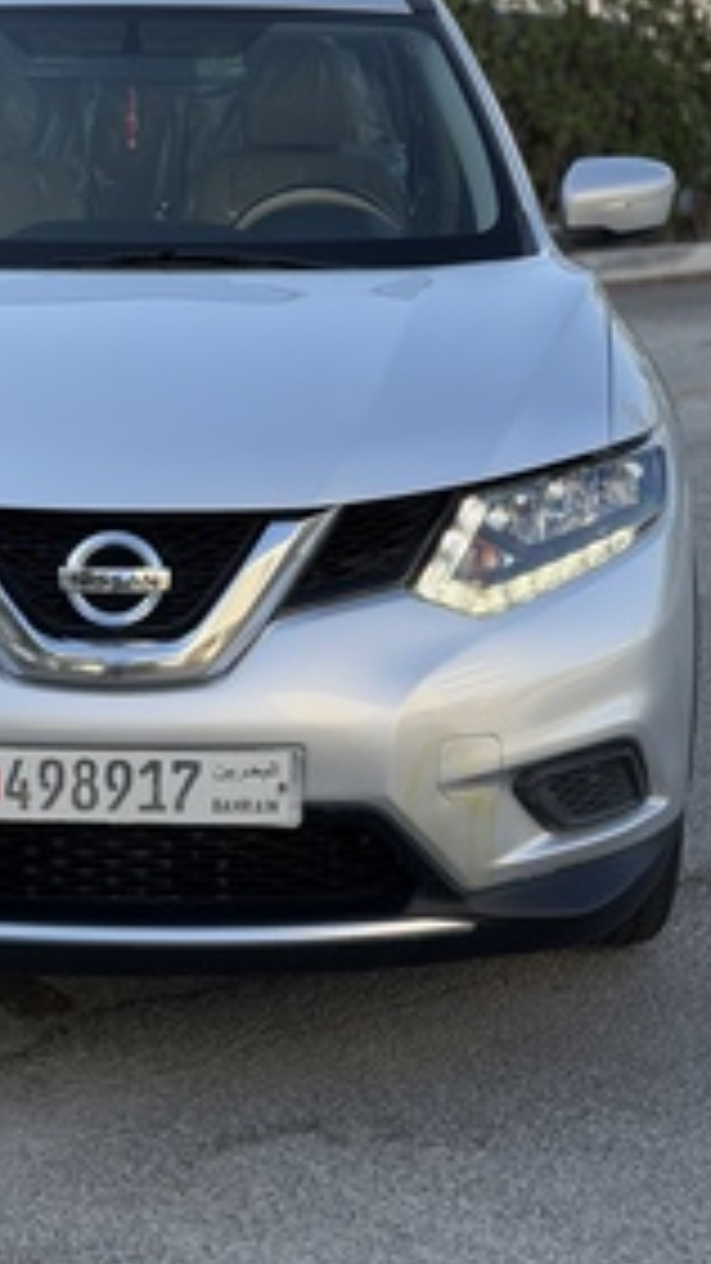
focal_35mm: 85
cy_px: 403
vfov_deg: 24.9
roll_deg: +0.8
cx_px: 97
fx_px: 2850
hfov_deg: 14.1
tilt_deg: -9.0
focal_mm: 6.76
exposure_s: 1/1715
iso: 80
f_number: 1.78
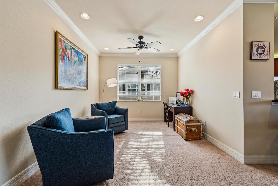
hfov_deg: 104.3
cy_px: 93
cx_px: 139
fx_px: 108
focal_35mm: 14
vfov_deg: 81.2
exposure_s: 1/5
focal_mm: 14
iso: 250
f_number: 9
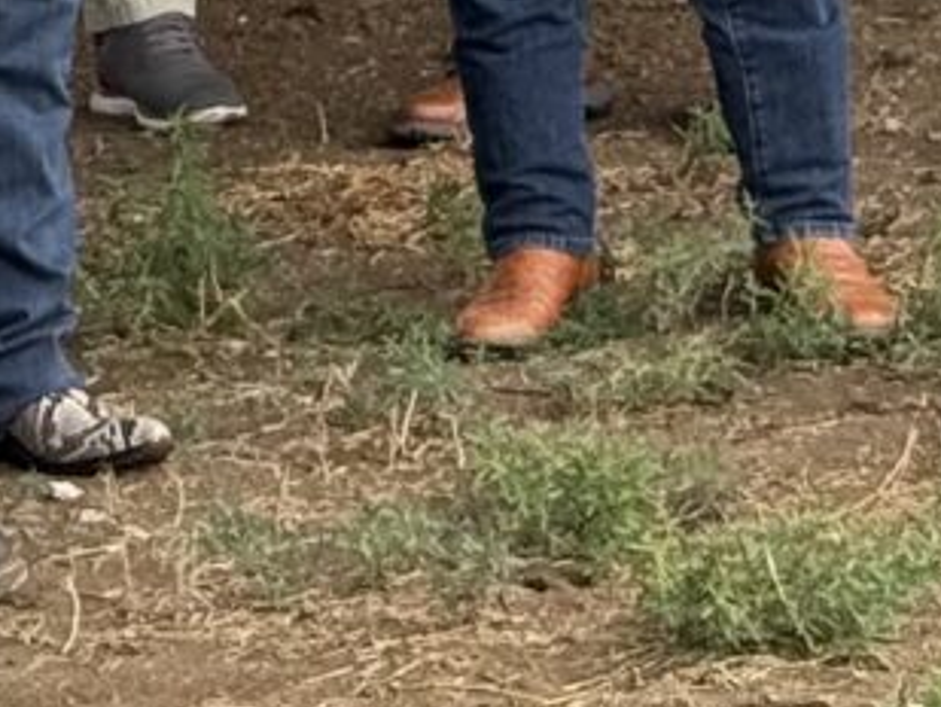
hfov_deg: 6.2
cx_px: 1060
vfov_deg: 4.6
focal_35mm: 318
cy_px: -929
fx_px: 8648
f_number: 1.78
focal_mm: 6.76
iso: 80
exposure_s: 1/1608
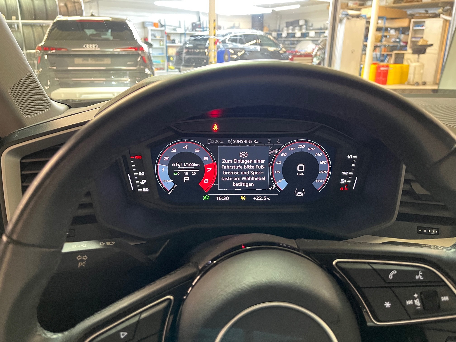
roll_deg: -0.3
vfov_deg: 53.1
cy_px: 171
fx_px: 343
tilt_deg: -19.6
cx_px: 228
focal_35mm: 26
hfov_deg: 67.3
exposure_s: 1/25
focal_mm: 5.1
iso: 640
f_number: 1.6
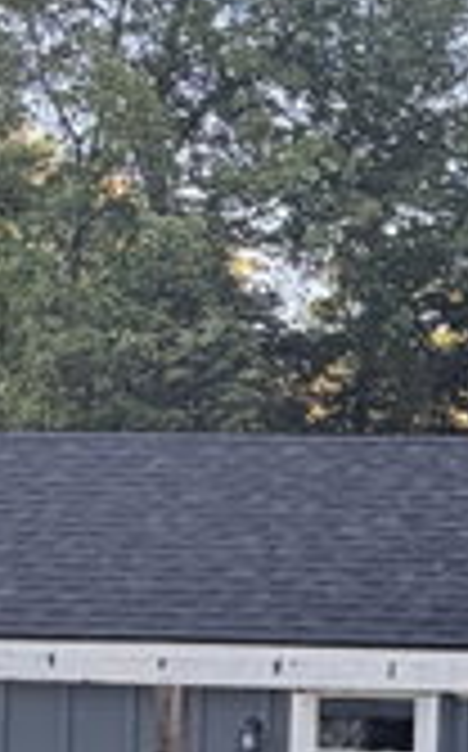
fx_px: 1862
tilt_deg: -1.3
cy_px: 865
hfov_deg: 14.0
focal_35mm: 91
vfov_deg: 21.4
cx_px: 522
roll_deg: -1.5
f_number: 2.2
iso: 125
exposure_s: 1/121
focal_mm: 2.22
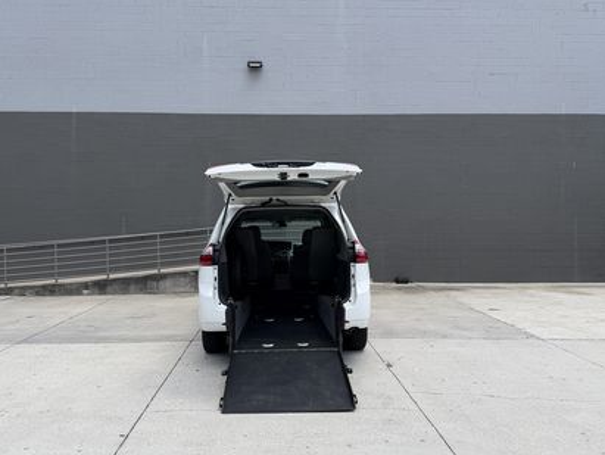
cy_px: 215
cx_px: 283
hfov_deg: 63.3
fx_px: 490
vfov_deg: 49.8
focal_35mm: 28
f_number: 1.78
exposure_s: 1/2000
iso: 80
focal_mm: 6.76
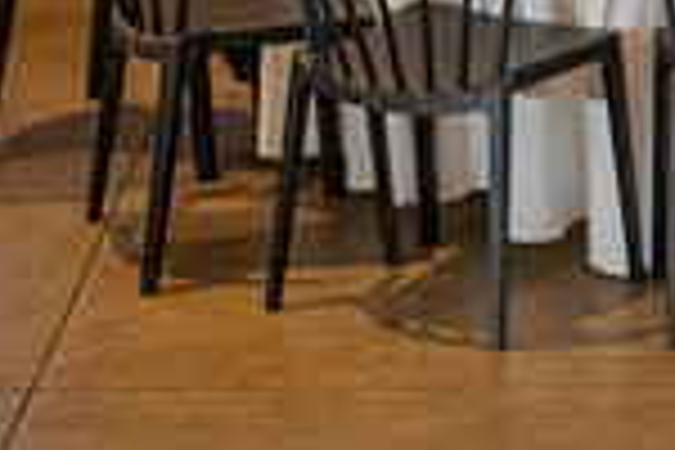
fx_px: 8699
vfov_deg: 3.0
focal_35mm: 464
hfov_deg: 4.4
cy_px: 358
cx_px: 1156
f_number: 4
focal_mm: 120
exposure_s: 1/200
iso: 3200
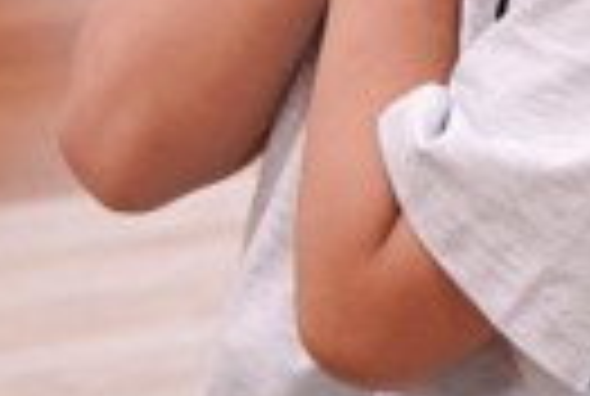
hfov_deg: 3.0
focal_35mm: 685
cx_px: 761
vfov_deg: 2.0
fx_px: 11252
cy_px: 108
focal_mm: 100
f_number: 4
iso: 1250
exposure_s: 1/160
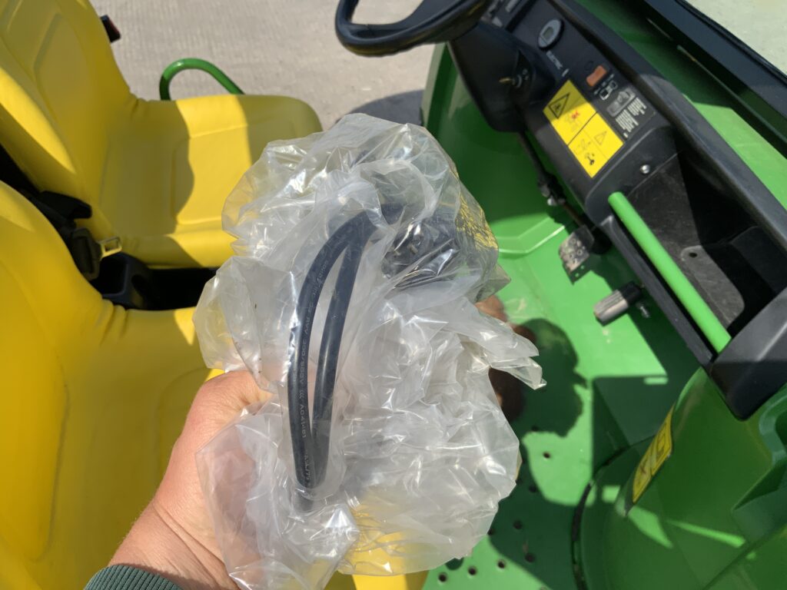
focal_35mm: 29
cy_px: 295
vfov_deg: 48.2
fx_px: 659
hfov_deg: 61.7
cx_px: 394
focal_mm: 3
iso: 16
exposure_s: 1/1912
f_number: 1.8
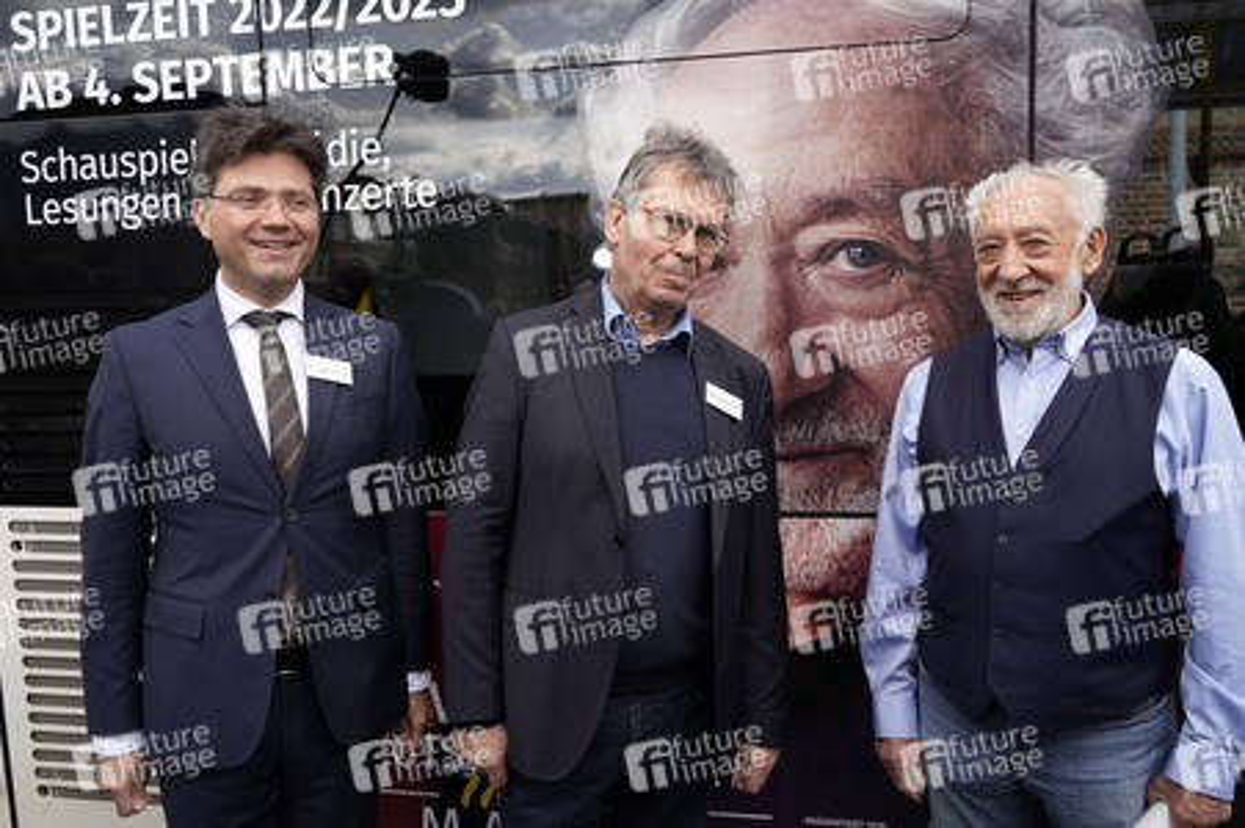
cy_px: 414
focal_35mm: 28
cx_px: 622
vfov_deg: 46.3
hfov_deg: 65.5
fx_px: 968
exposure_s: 1/200
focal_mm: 28
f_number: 9
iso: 320
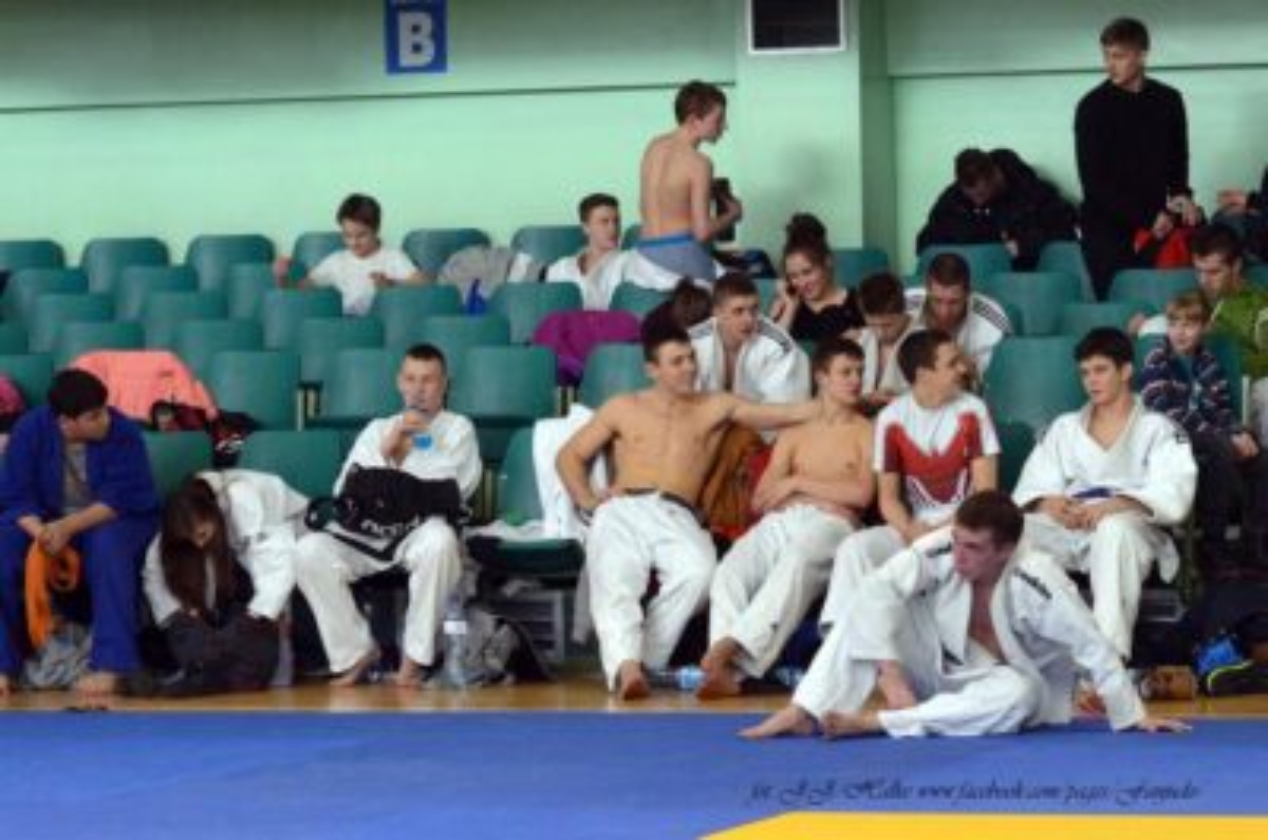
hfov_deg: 27.0
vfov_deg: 18.1
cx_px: 634
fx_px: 2636
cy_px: 420
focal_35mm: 75
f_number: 5.6
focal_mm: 50
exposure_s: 1/125
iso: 1000
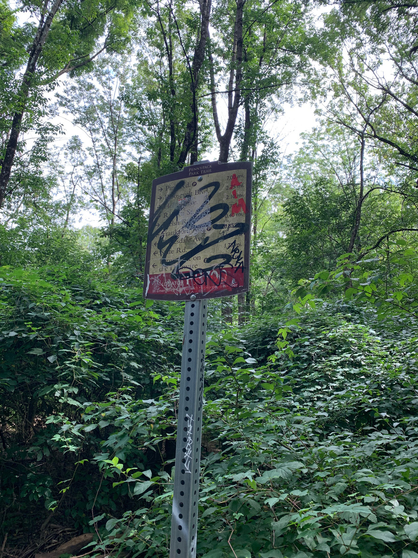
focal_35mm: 26
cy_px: 279
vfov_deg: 67.3
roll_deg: -3.0
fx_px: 419
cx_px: 209
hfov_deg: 53.1
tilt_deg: +17.1
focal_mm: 4.25
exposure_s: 1/193
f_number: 1.8
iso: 25
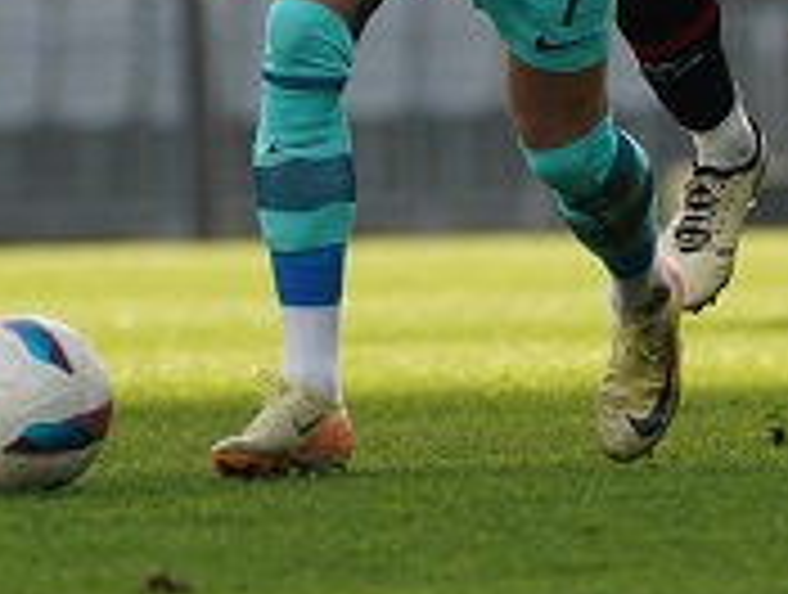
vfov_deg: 1.1
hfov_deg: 1.5
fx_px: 30019
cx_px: 266
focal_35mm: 1316
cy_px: -32
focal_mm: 400
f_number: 5.6
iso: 1250
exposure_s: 1/2000
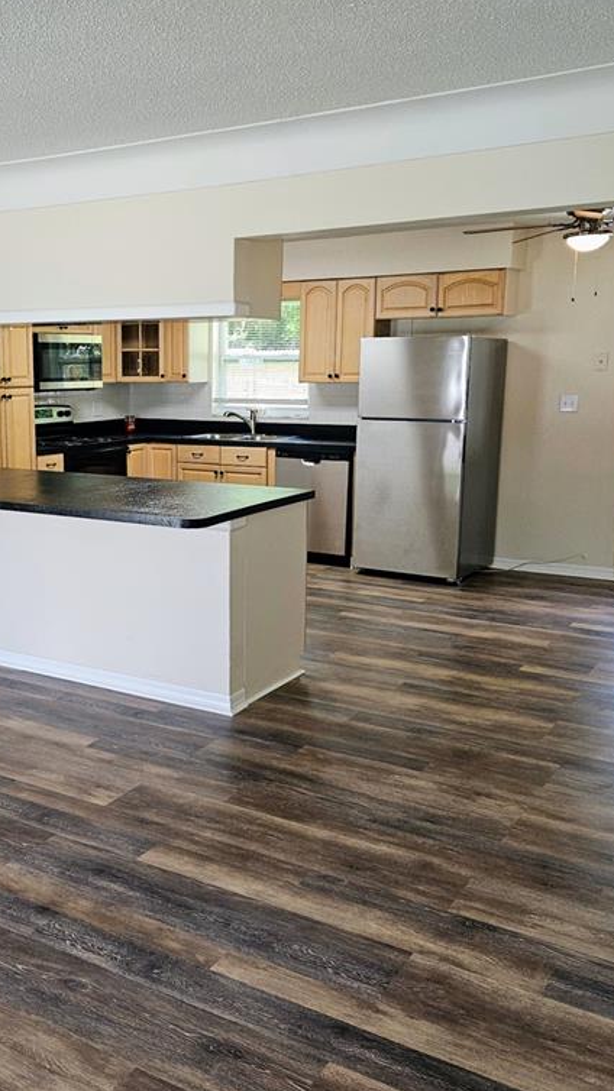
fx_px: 984
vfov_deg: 58.0
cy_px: 539
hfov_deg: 33.9
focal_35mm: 34
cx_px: 149
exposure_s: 1/60
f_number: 1.8
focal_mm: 5.4
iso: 64
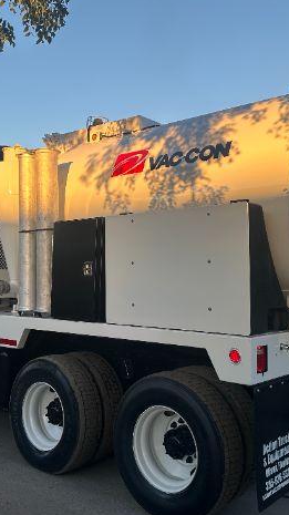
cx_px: 153
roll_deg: -1.4
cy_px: 260
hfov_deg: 32.8
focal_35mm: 36
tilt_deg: +1.9
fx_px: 491
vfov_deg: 55.3
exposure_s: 1/791
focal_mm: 6.86
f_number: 1.78
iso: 80
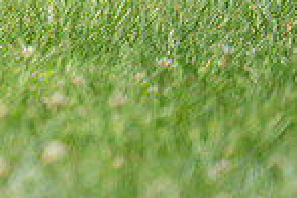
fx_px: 19485
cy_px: -106
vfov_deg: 0.6
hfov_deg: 0.9
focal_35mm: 2362
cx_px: -287
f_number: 6.3
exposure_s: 1/4000
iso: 1250
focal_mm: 600
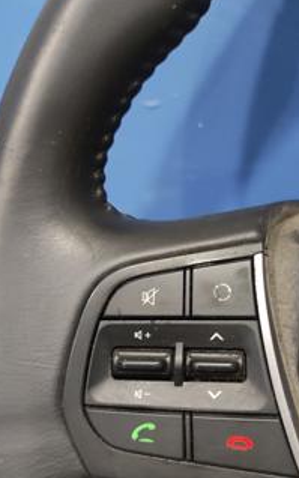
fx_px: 521
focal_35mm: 40
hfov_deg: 31.6
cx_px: 216
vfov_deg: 49.1
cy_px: 274
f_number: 1.79
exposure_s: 1/25
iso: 2572
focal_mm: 4.7
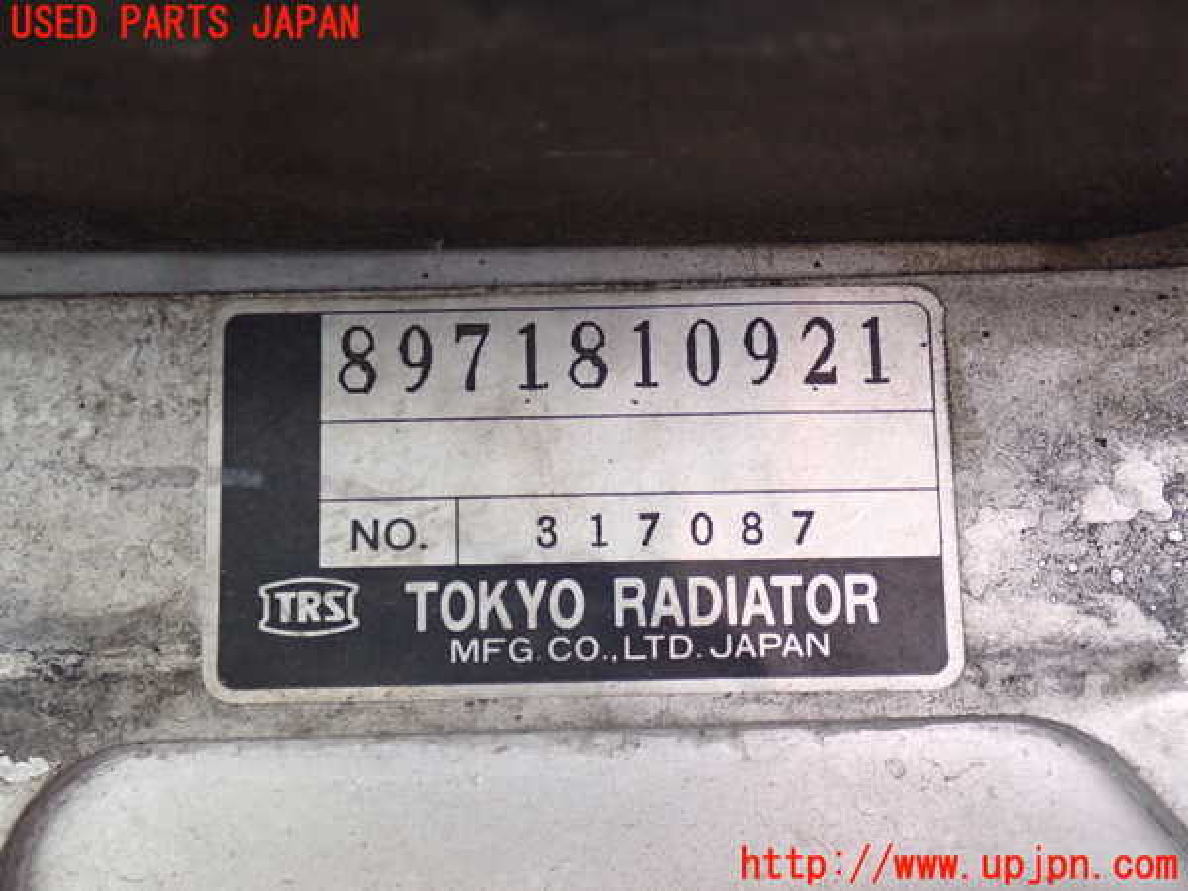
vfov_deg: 32.9
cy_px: 446
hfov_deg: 42.9
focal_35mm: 44
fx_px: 1510
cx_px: 594
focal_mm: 7.84
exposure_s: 1/40
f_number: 2.9
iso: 500
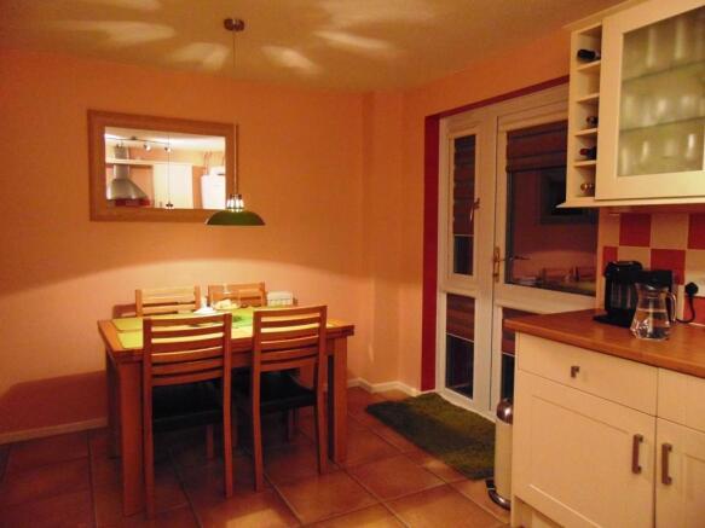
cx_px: 352
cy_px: 264
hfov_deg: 69.4
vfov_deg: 54.9
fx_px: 509
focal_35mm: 25
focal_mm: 4.5
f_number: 3
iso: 400
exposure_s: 1/13
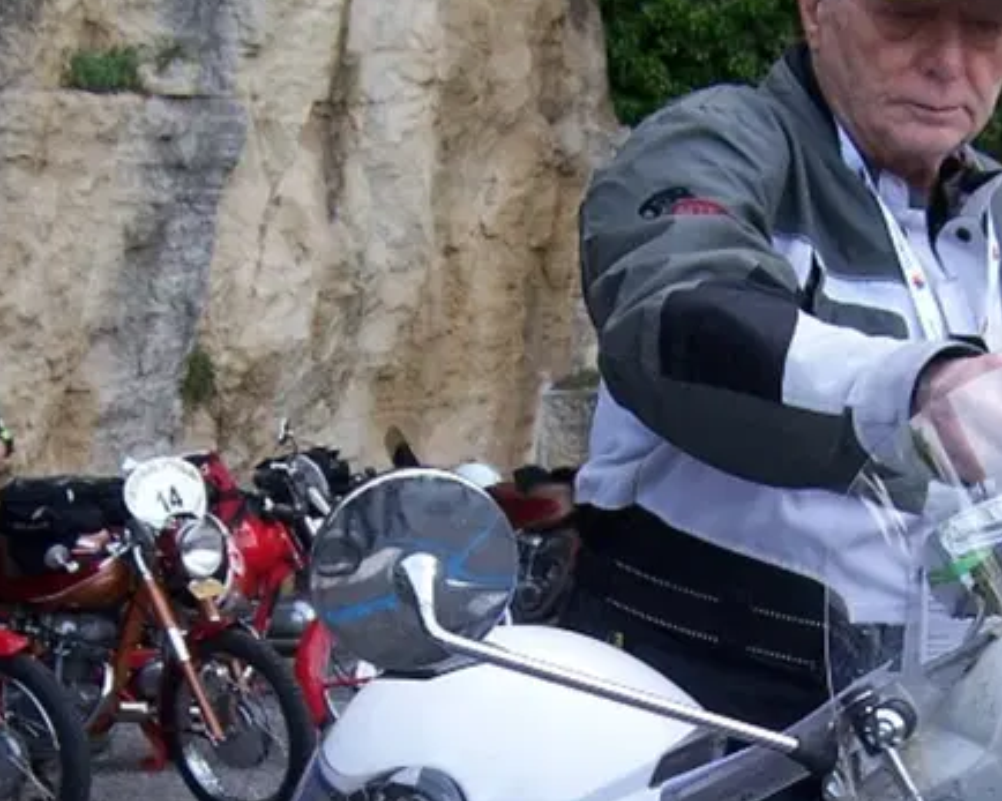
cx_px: 598
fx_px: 2639
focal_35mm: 89
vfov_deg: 16.9
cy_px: 783
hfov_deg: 21.5
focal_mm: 5.5
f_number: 3.4
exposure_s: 1/90
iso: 80
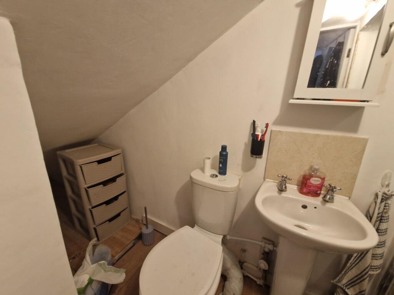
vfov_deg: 89.9
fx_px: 148
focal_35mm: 13
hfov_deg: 106.2
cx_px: 197
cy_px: 148
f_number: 2.2
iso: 200
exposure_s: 1/50
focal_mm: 2.2
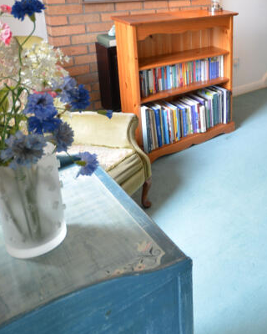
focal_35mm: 36
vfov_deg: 47.9
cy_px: 75
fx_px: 356
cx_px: 305
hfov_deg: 34.5
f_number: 8
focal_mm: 10
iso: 400
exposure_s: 1/6
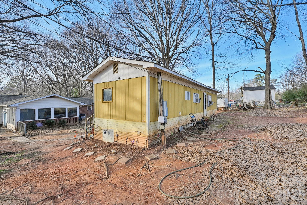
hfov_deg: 98.5
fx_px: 132
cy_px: 102
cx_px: 154
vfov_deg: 75.5
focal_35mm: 16
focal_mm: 15.5
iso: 100
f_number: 8
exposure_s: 1/125
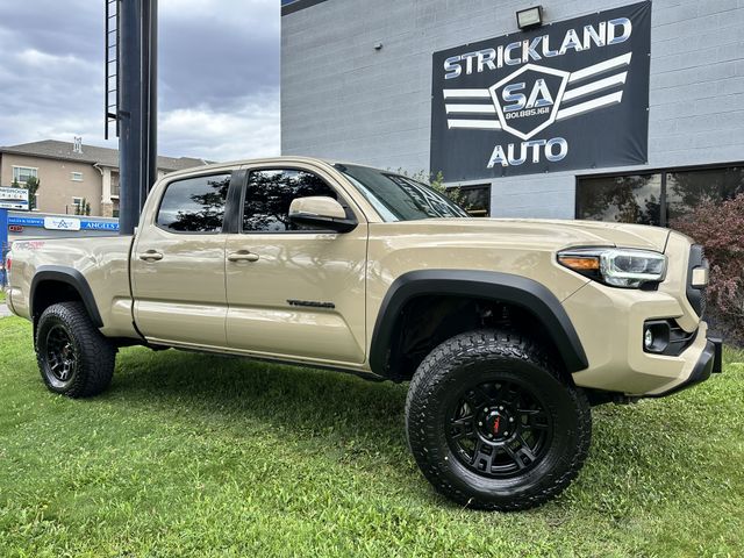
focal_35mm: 24
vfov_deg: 56.8
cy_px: 279
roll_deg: +0.0
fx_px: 516
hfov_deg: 71.6
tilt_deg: -0.8
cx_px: 372
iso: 80
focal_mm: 6.86
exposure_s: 1/1107
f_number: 1.78
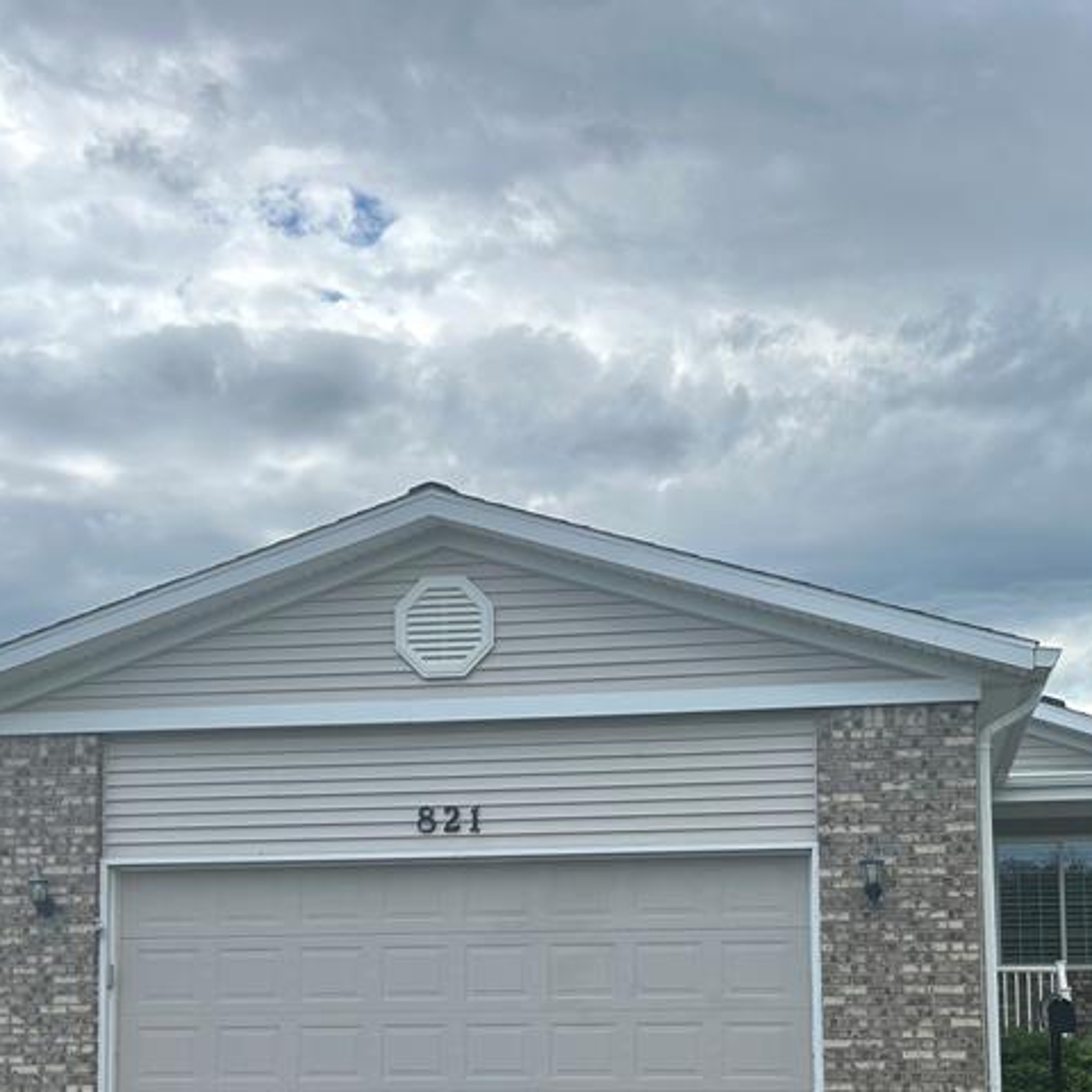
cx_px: 648
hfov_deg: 34.6
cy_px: 855
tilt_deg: +3.7
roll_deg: +1.0
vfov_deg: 33.8
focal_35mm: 49
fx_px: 1749
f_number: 1.5
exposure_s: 1/3968
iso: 50
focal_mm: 5.7
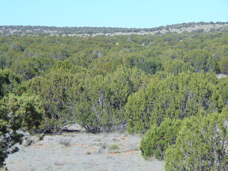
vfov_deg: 9.1
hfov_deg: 12.0
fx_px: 1080
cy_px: 86
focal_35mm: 164
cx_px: 114
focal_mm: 29.5
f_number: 4
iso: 80
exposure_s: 1/500
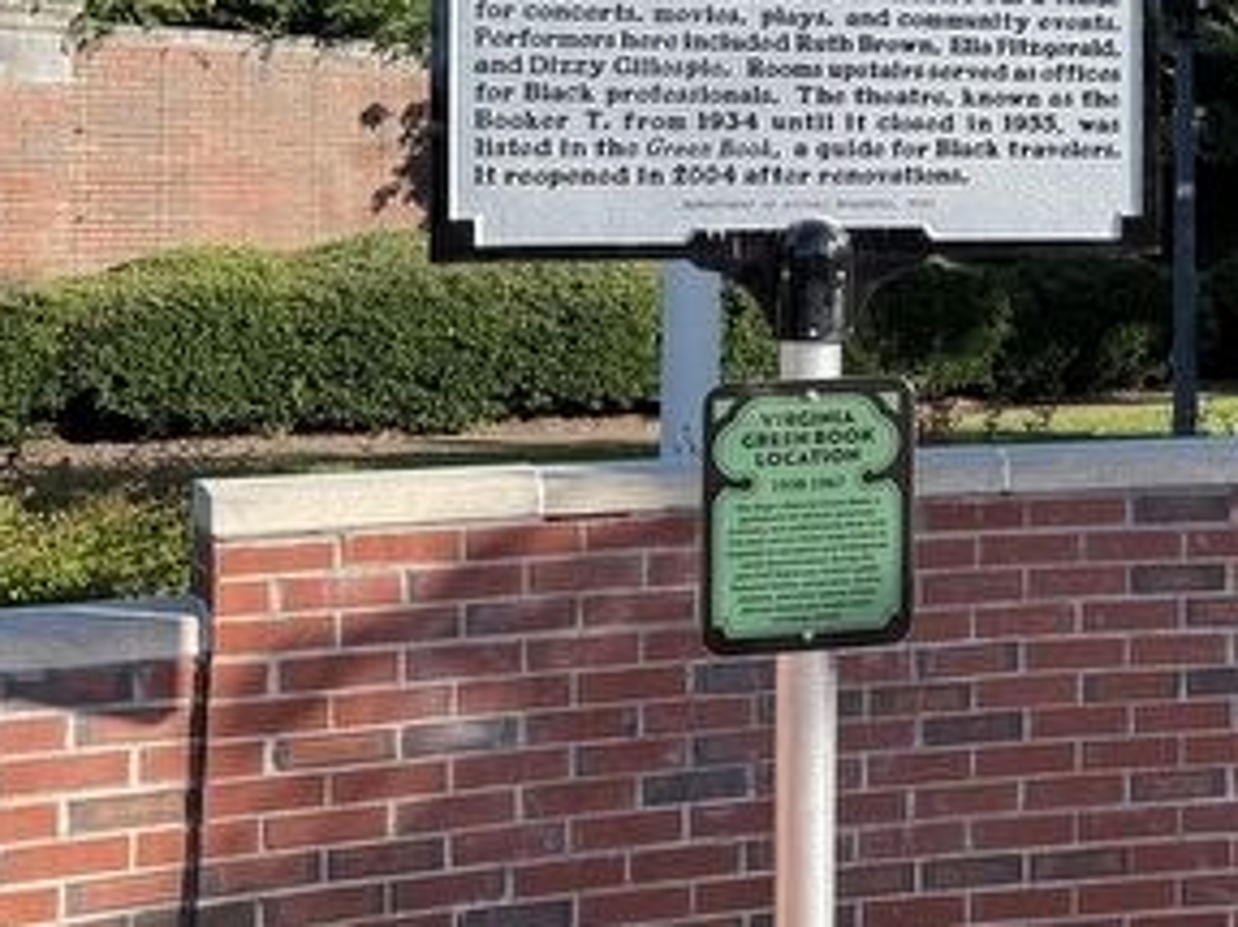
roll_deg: +0.7
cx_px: 1467
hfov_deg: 26.0
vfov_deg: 21.5
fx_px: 2395
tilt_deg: +3.0
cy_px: 103
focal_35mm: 67
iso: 80
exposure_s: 1/1585
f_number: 1.78
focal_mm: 6.76
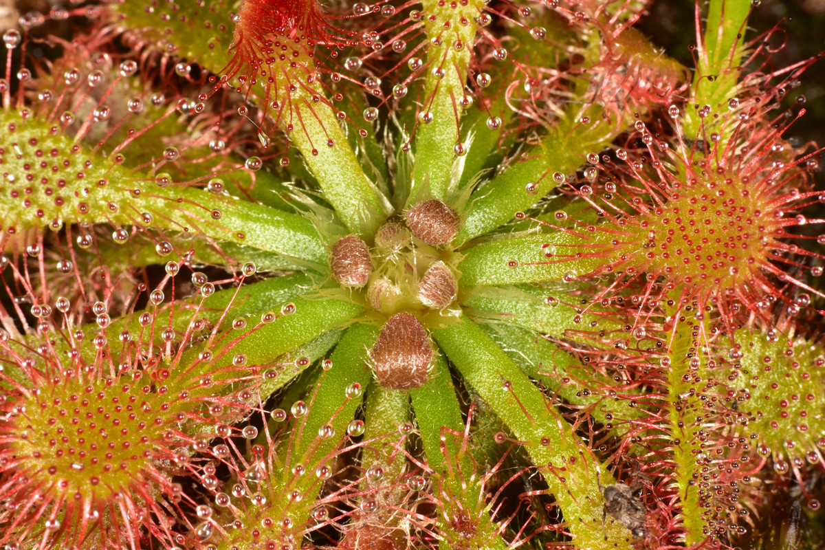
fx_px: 2406
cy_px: 275
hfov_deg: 19.5
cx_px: 412
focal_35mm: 105
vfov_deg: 13.0
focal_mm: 70
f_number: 32
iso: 100
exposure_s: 1/160
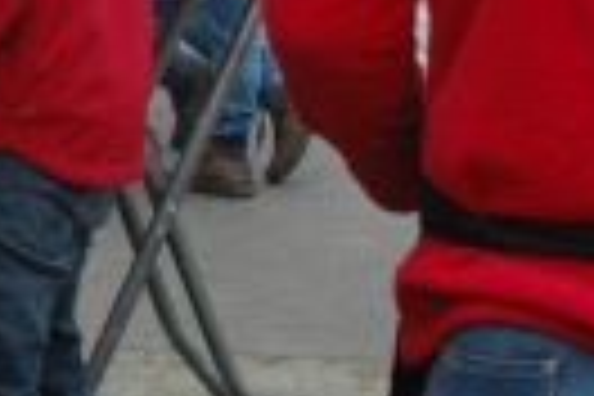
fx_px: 3597
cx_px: -576
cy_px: 40
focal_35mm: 218
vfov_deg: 6.3
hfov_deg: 8.9
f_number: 7.1
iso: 400
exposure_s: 1/200
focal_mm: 24
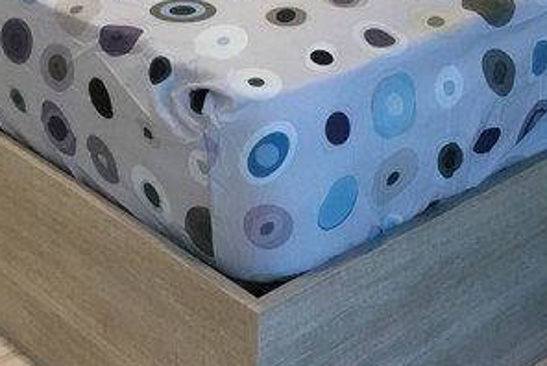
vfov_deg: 15.1
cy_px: -94
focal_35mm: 87
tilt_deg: -19.9
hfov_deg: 22.7
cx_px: 35
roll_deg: +2.6
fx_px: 1323
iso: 160
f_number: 2.4
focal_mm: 3.3
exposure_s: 1/33
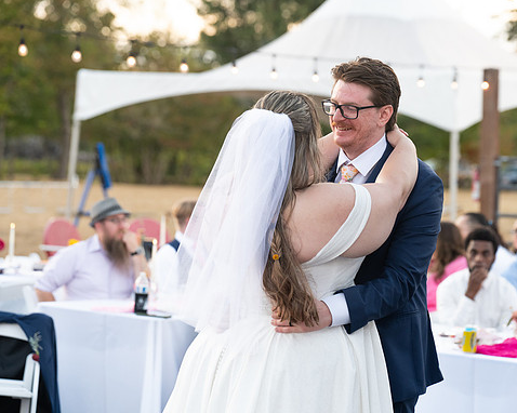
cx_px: 304
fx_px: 1866
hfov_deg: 15.8
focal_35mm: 122
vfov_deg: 12.6
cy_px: 207
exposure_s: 1/500
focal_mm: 107
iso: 1600
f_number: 4
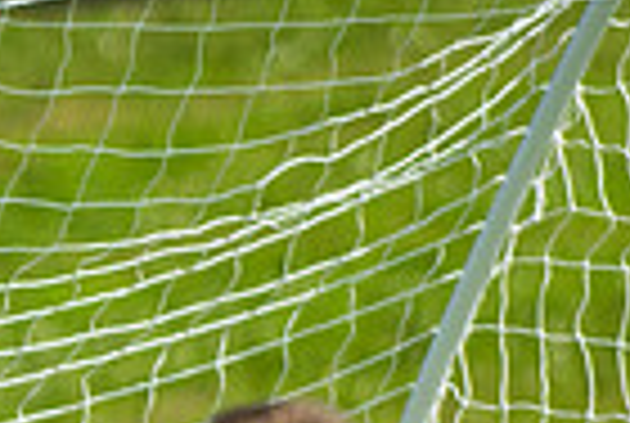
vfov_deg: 1.2
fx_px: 20659
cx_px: -603
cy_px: 866
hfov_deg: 1.7
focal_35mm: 1178
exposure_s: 1/3200
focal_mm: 190
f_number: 3.2
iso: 250
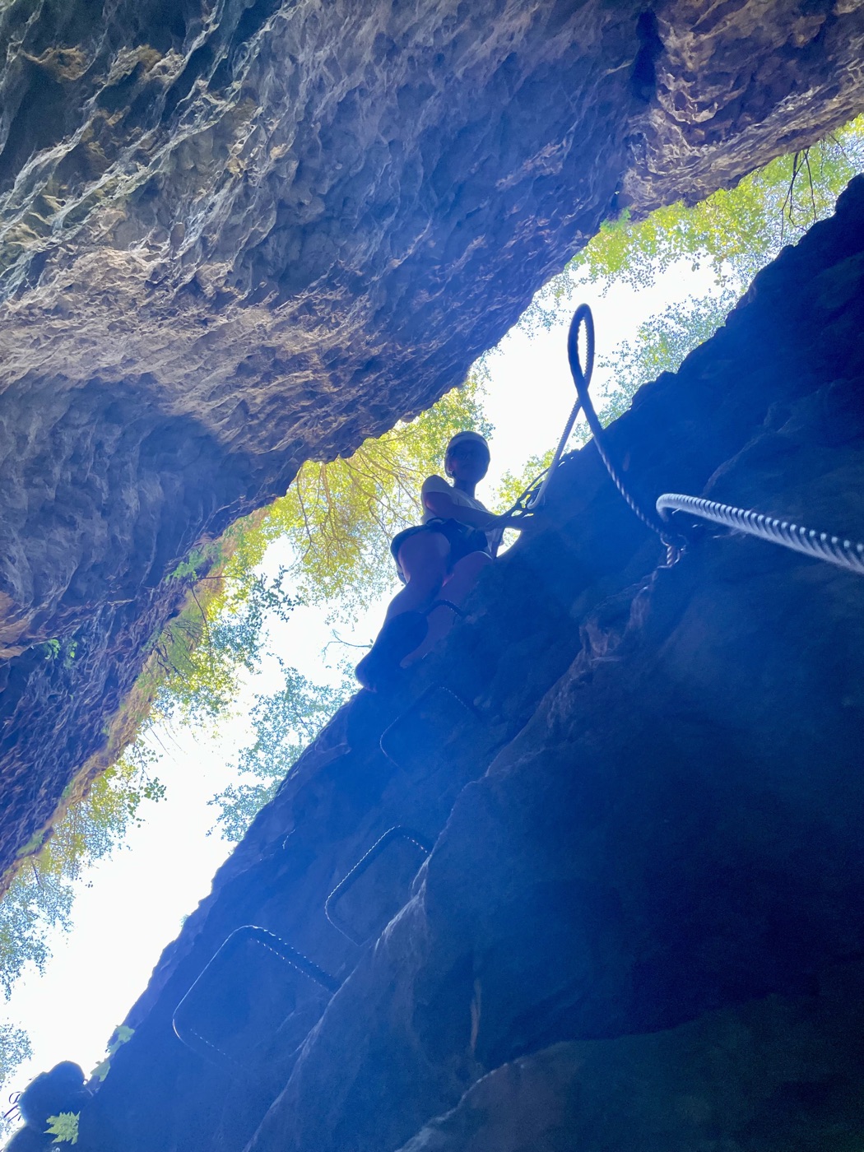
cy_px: 576
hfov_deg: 53.1
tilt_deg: +69.2
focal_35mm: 26
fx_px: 865
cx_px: 432
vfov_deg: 67.3
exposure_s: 1/121
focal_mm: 4.2
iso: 100
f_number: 1.6
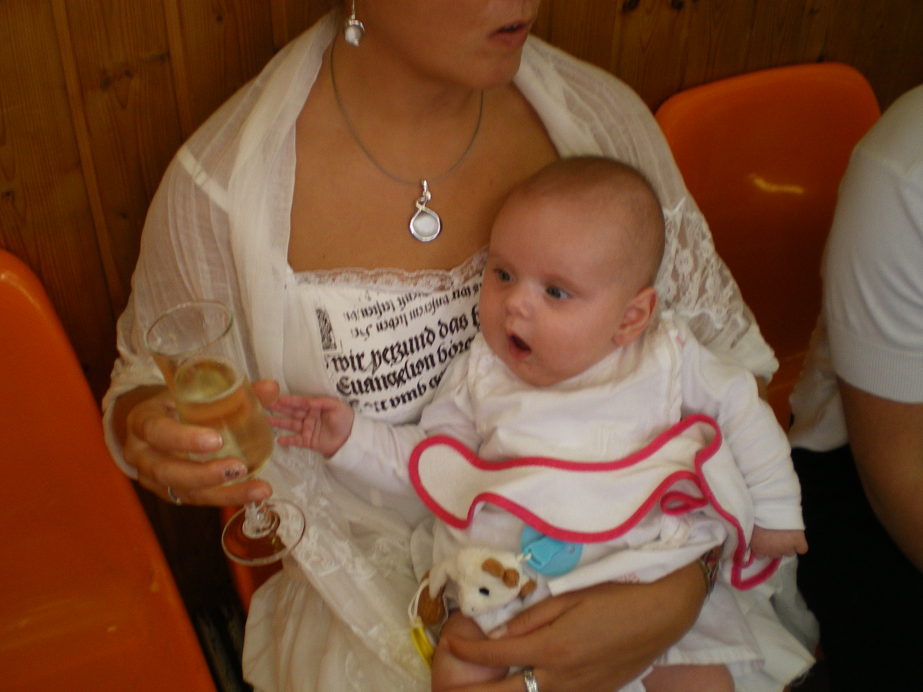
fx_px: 1013
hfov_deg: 49.0
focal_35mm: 38
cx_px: 462
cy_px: 346
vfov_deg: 37.7
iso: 160
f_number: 3.1
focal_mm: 6.3
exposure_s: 1/50
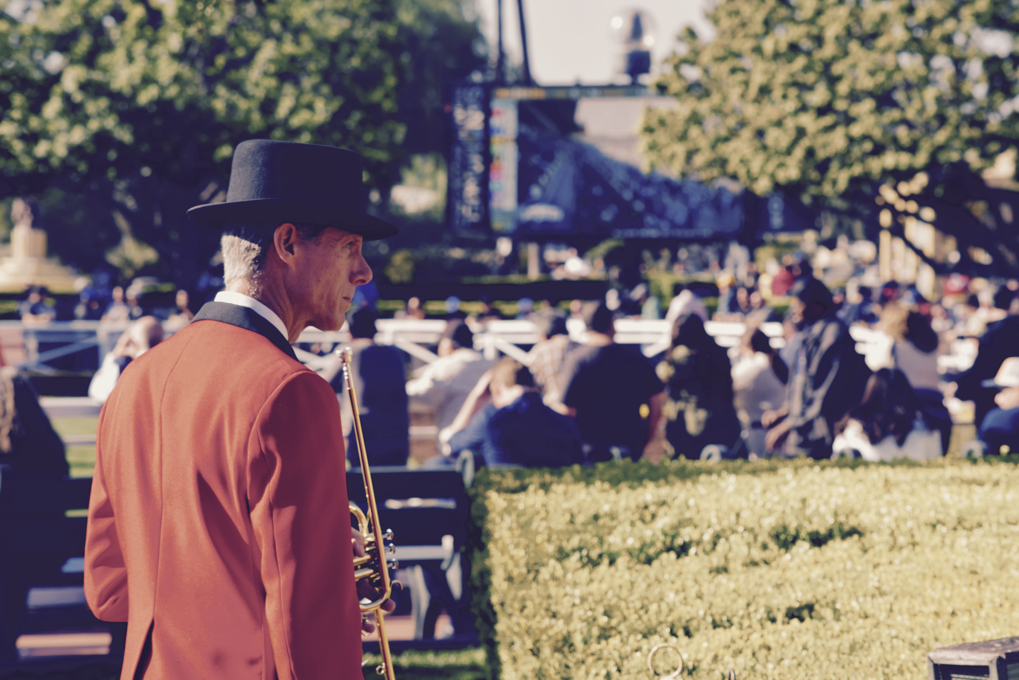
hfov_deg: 13.4
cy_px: 340
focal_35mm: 153
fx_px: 4330
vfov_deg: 9.0
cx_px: 510
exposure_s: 1/320
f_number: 9
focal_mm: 102
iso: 200
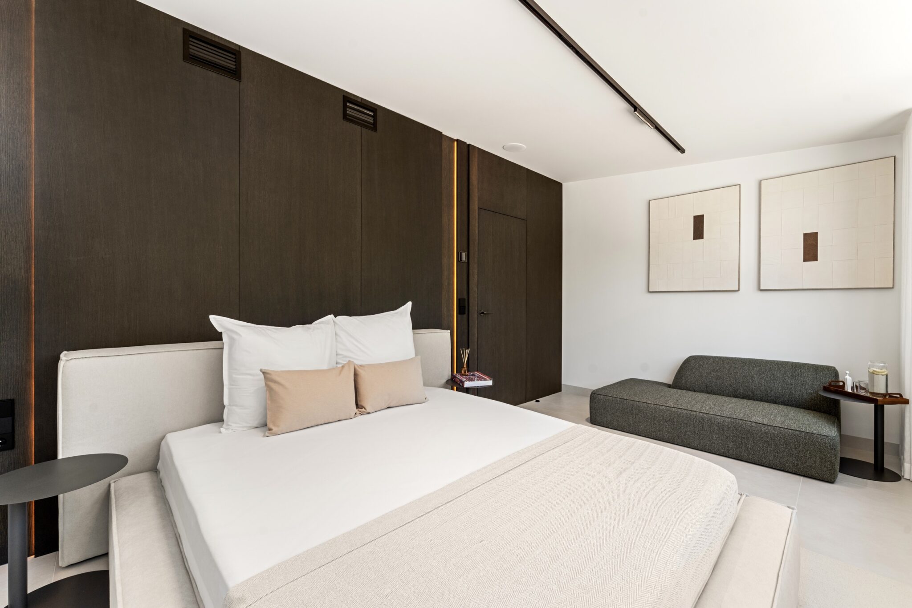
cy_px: 304
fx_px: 355
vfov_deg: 81.2
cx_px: 456
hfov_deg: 104.2
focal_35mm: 14
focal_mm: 14
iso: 160
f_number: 9
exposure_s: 1/13
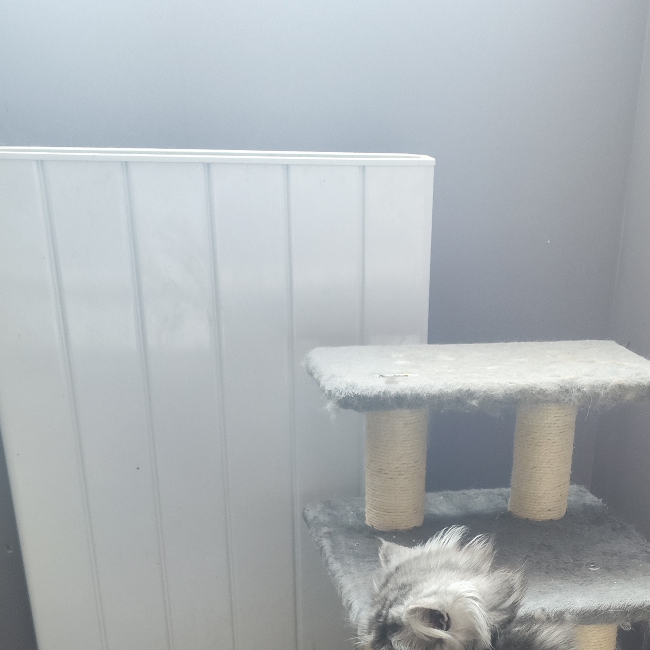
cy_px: 811
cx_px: 427
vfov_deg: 28.0
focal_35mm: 52
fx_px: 1105
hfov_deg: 32.5
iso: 1227
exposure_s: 1/50
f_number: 1.69
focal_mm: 7.01
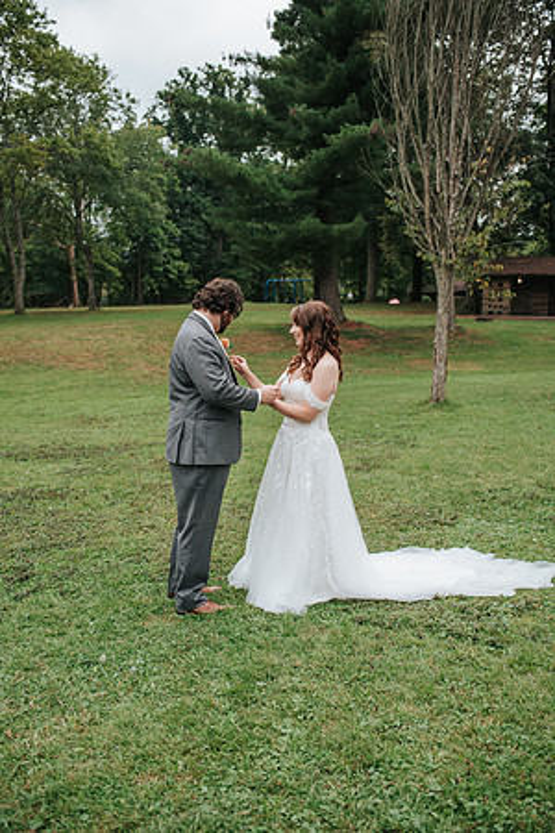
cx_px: 278
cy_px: 416
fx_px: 809
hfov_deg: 37.9
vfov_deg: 54.4
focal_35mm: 35
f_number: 3.2
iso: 100
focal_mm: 35
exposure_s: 1/640
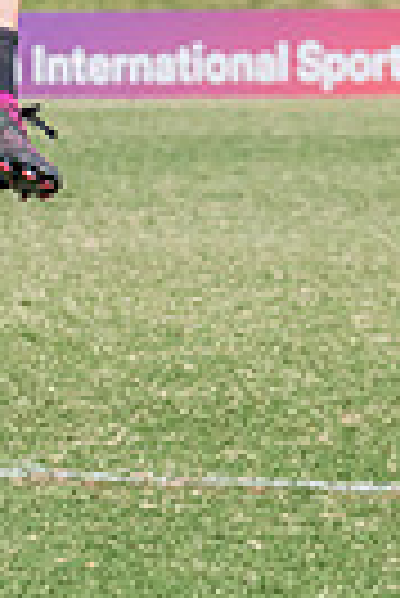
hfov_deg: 1.5
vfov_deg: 2.2
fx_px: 15542
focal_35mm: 935
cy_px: -413
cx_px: -188
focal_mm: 170
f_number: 11
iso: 800
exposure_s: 1/1250
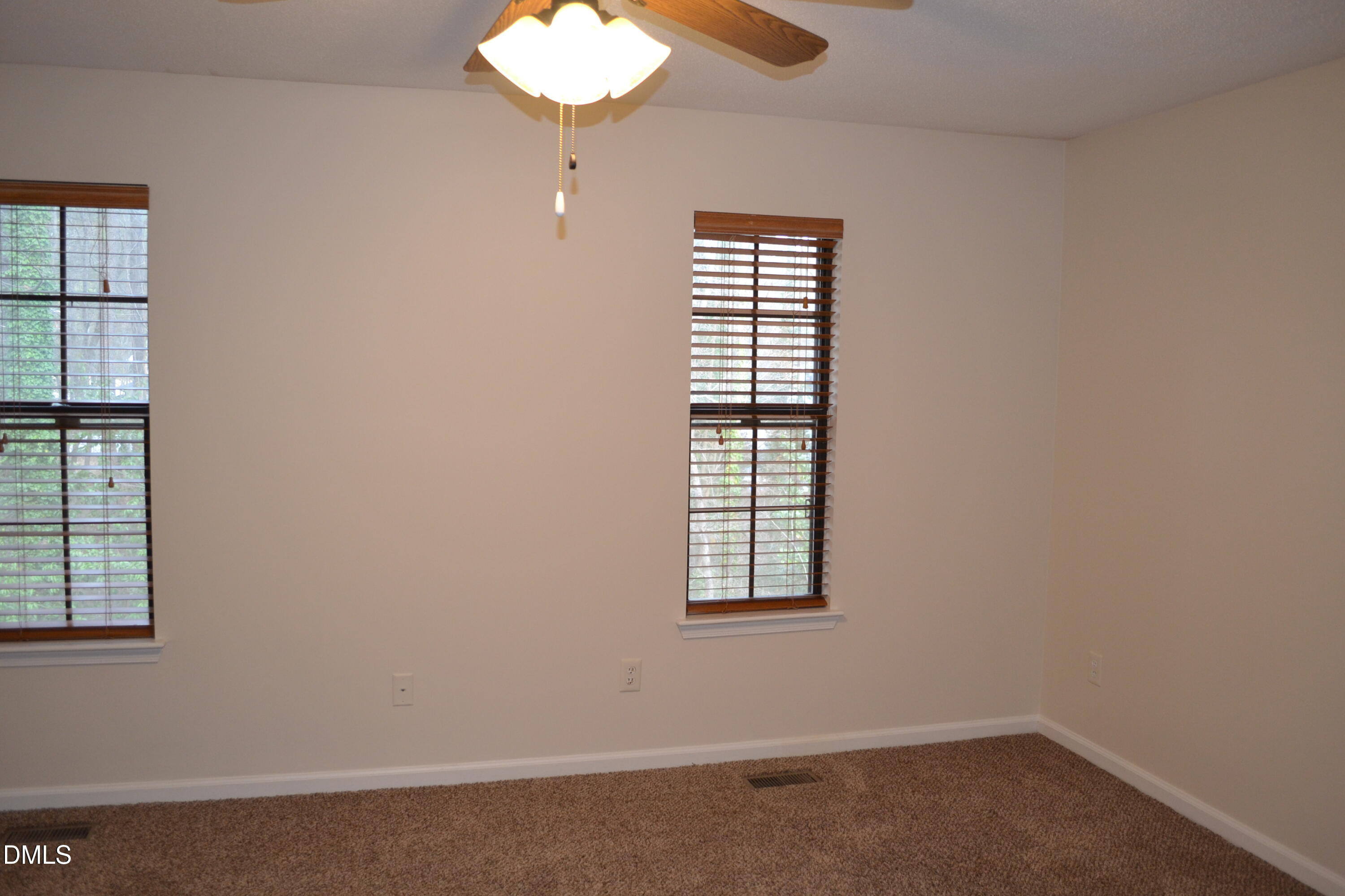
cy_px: 448
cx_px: 672
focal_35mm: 27
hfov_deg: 67.4
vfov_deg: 47.9
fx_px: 1009
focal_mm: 18
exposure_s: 1/60
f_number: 3.5
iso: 720
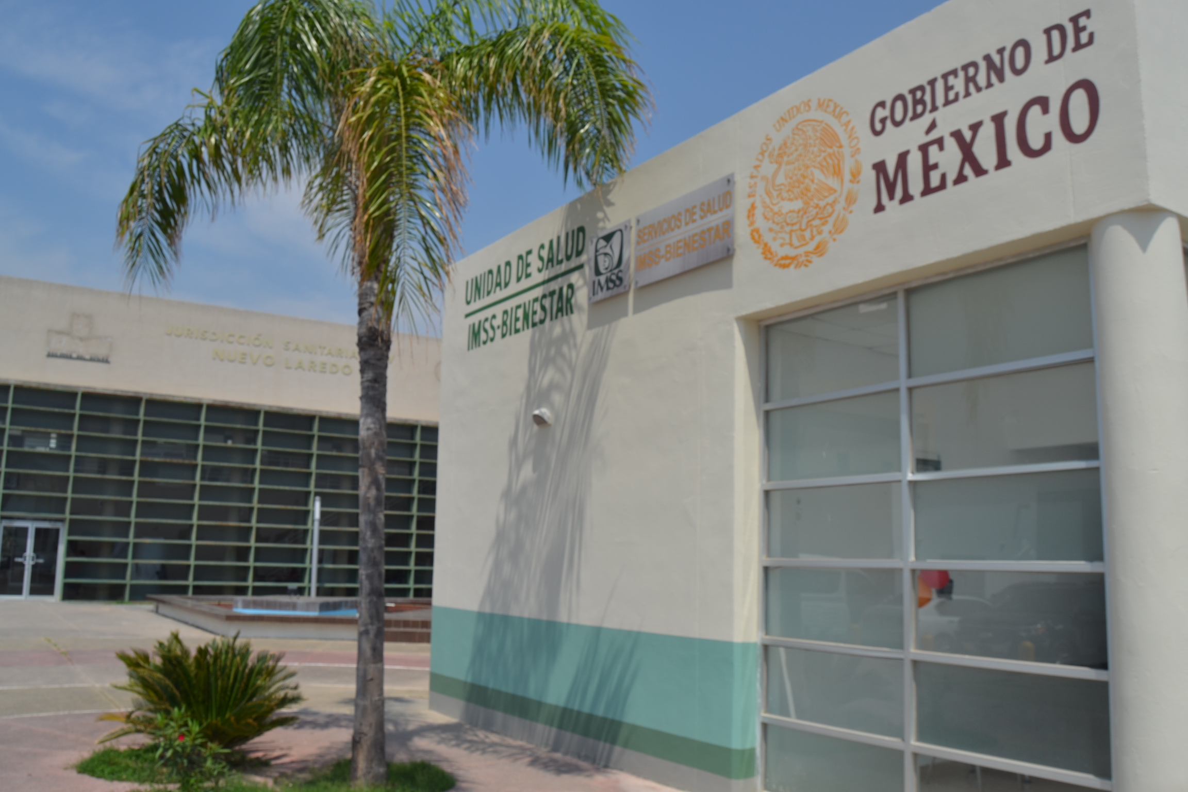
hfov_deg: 61.9
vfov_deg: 43.6
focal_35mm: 30
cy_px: 396
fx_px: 990
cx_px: 594
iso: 100
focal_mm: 20
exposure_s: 1/320
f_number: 9
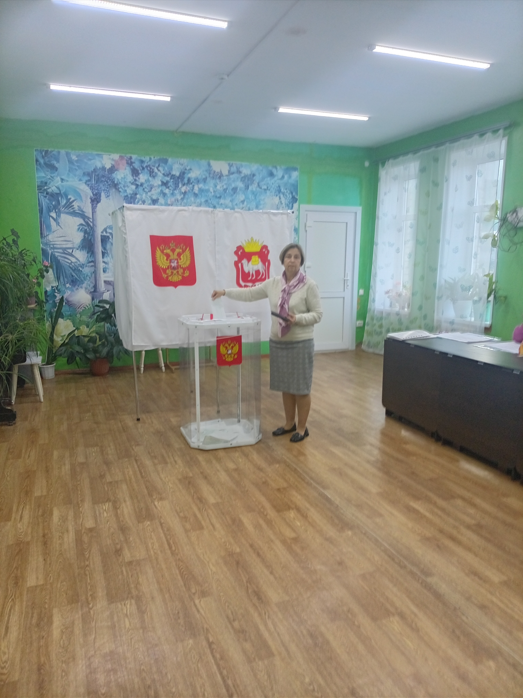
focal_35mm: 25
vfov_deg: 69.4
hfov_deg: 54.8
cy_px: 349
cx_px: 262
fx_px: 504
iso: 132
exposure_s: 1/33.3
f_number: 1.8
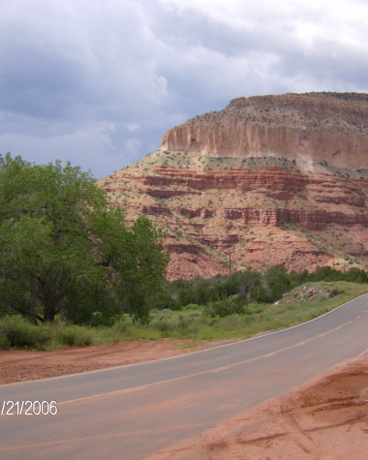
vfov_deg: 26.1
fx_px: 994
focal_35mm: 73
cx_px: 253
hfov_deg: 20.9
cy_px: 229
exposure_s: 1/377
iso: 100
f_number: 5.6
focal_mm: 9.3
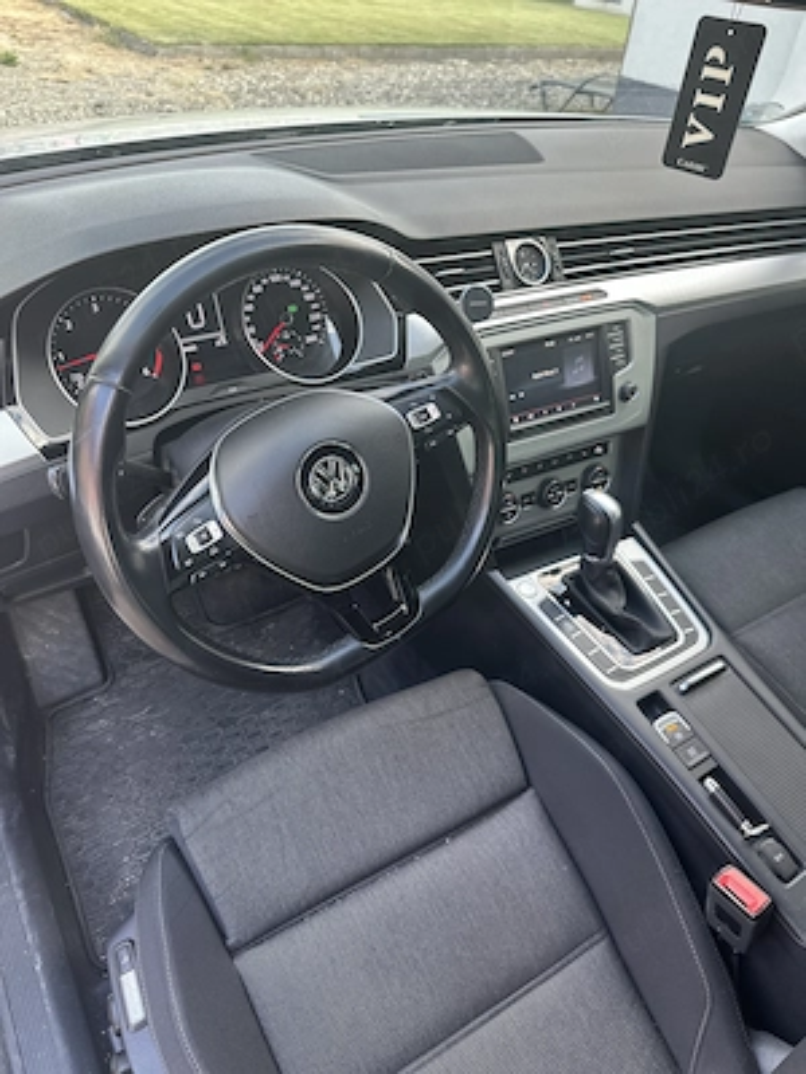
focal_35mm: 24
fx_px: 745
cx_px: 403
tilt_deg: -38.4
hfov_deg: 56.8
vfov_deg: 71.6
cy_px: 537
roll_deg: -5.9
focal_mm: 6.86
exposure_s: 1/121
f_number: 1.78
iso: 160
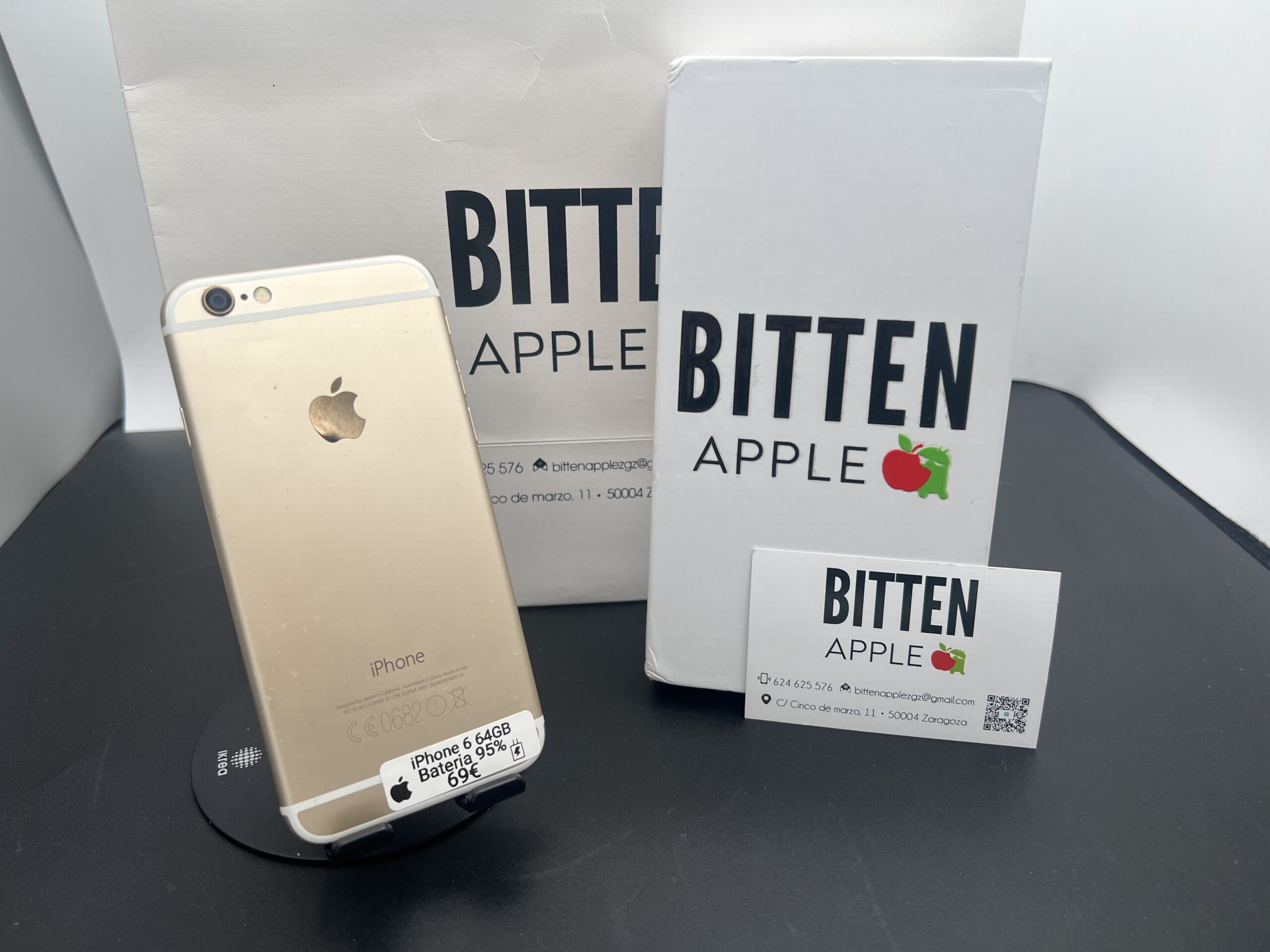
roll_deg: +1.5
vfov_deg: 53.1
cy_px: 476
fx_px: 954
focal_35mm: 26
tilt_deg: -28.7
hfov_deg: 67.3
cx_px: 635
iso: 50
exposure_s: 1/575
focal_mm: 5.7
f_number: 1.5
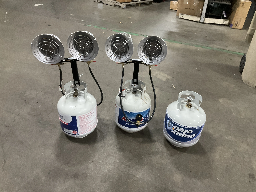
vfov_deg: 48.2
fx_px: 214
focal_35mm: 29
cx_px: 128
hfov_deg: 61.7
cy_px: 96
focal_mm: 3
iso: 320
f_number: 1.8
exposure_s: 1/40
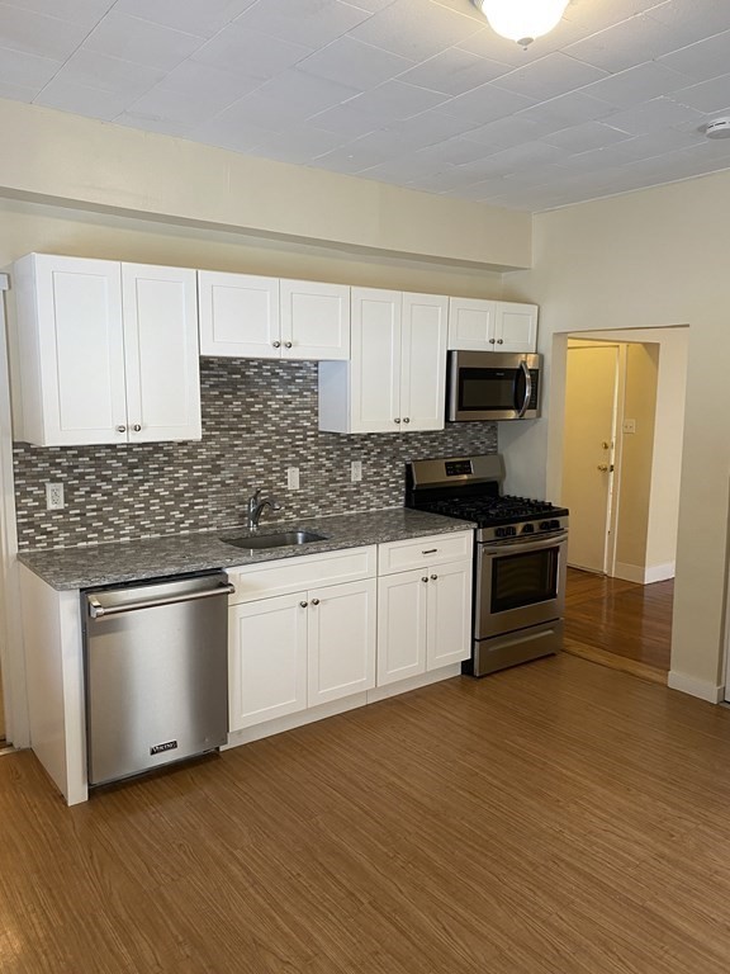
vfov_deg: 67.3
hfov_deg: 53.1
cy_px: 487
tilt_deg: -6.9
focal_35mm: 26
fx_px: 731
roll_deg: -0.7
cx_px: 365
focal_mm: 4.25
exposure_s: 1/60
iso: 100
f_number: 1.8
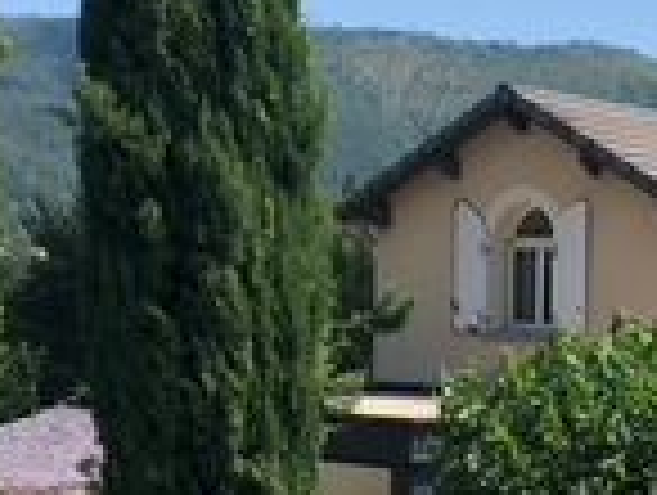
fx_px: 2186
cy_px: 598
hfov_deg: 16.7
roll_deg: -1.2
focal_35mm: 115
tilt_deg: -7.6
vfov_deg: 12.6
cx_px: 684
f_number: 1.8
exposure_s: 1/1715
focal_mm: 3.99
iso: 20
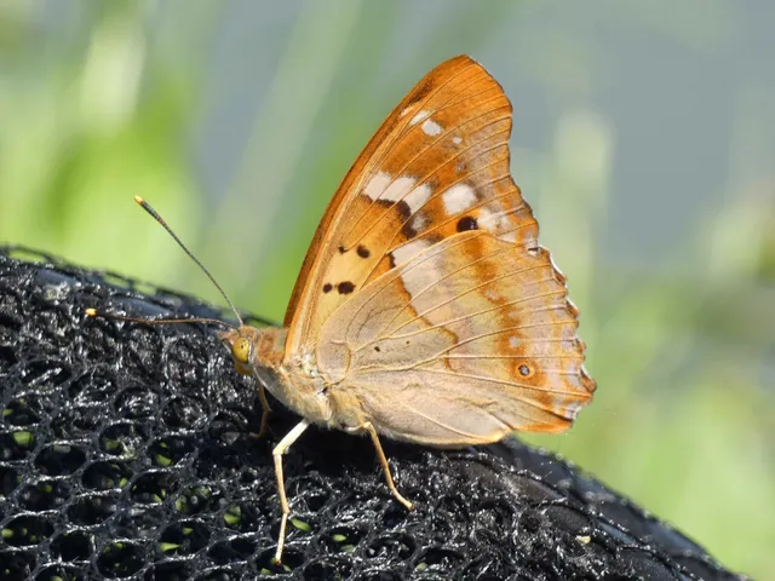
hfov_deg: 5.8
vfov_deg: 4.4
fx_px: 7590
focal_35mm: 339
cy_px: 290
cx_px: 388
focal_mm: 60.8
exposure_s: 1/125
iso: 80
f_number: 5.6
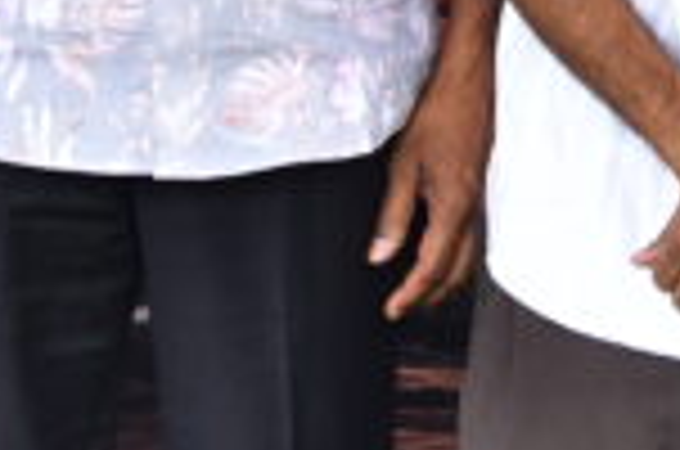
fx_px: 4806
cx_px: 369
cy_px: -486
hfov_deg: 8.1
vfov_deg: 5.2
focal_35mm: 255
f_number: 4
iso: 1250
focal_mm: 50
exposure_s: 1/160
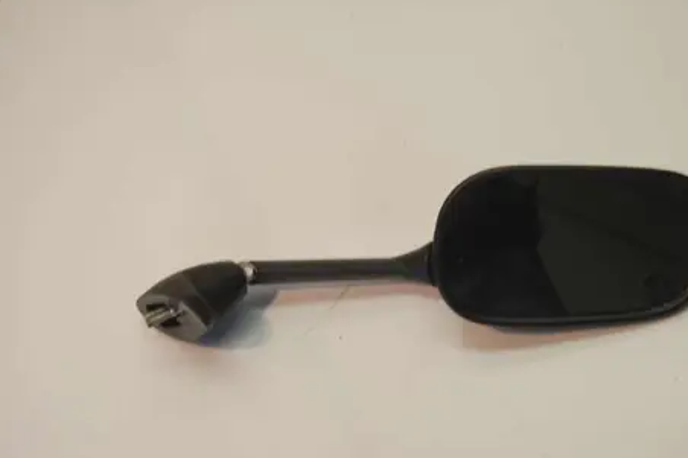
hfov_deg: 28.0
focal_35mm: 72
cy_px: 231
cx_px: 401
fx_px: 1375
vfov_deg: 18.9
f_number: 5
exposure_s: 1/80
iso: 400
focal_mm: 40
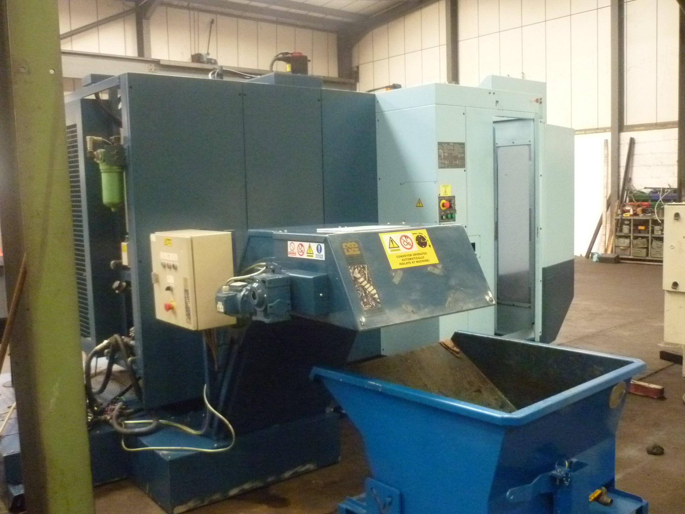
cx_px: 342
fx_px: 653
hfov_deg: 55.4
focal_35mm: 33
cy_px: 257
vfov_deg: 42.9
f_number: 2.8
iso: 800
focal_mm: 5.5
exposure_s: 1/40
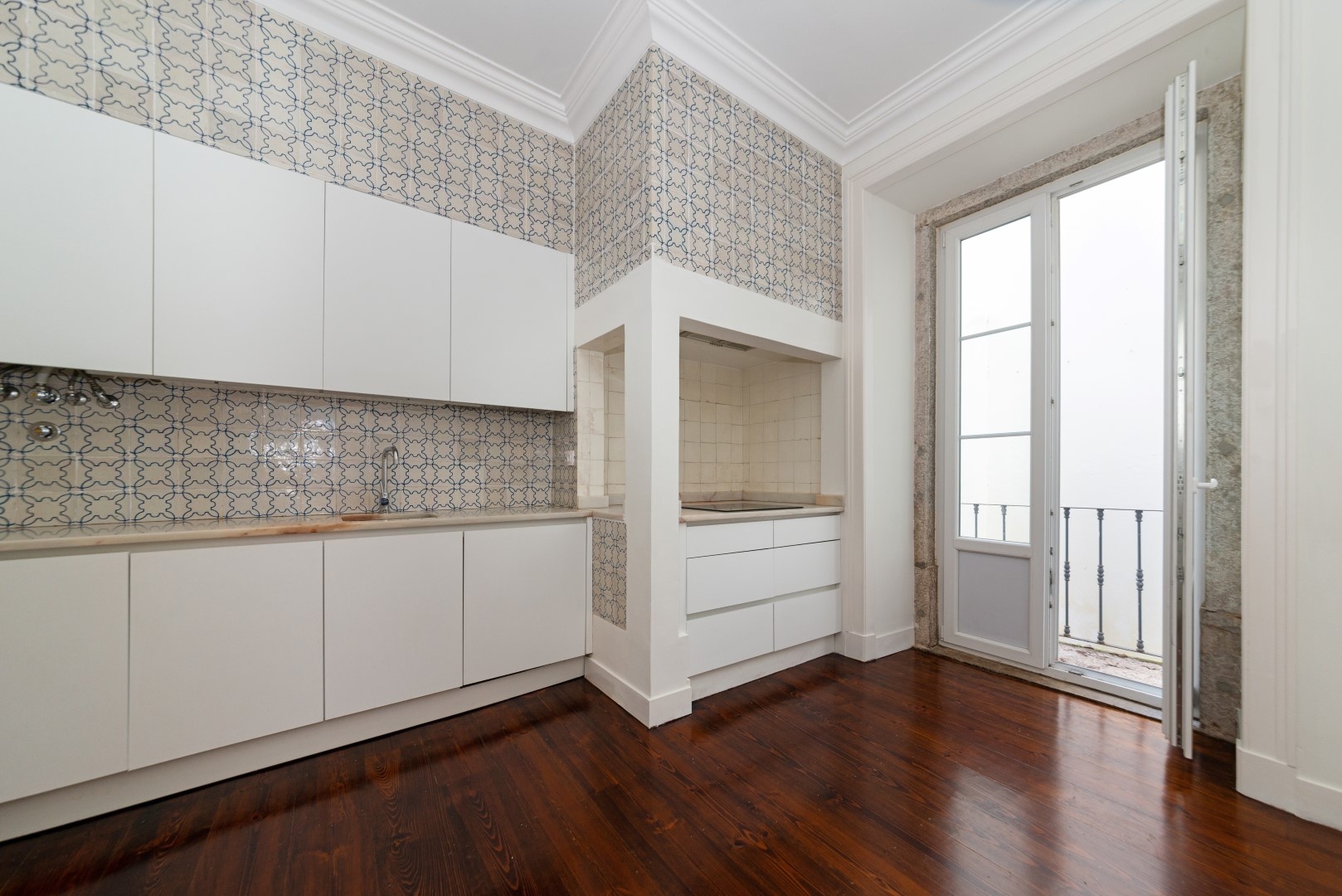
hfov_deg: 112.6
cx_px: 671
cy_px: 448
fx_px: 447
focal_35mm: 12
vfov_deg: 90.1
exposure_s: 1/15
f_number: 8
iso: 320
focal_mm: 12
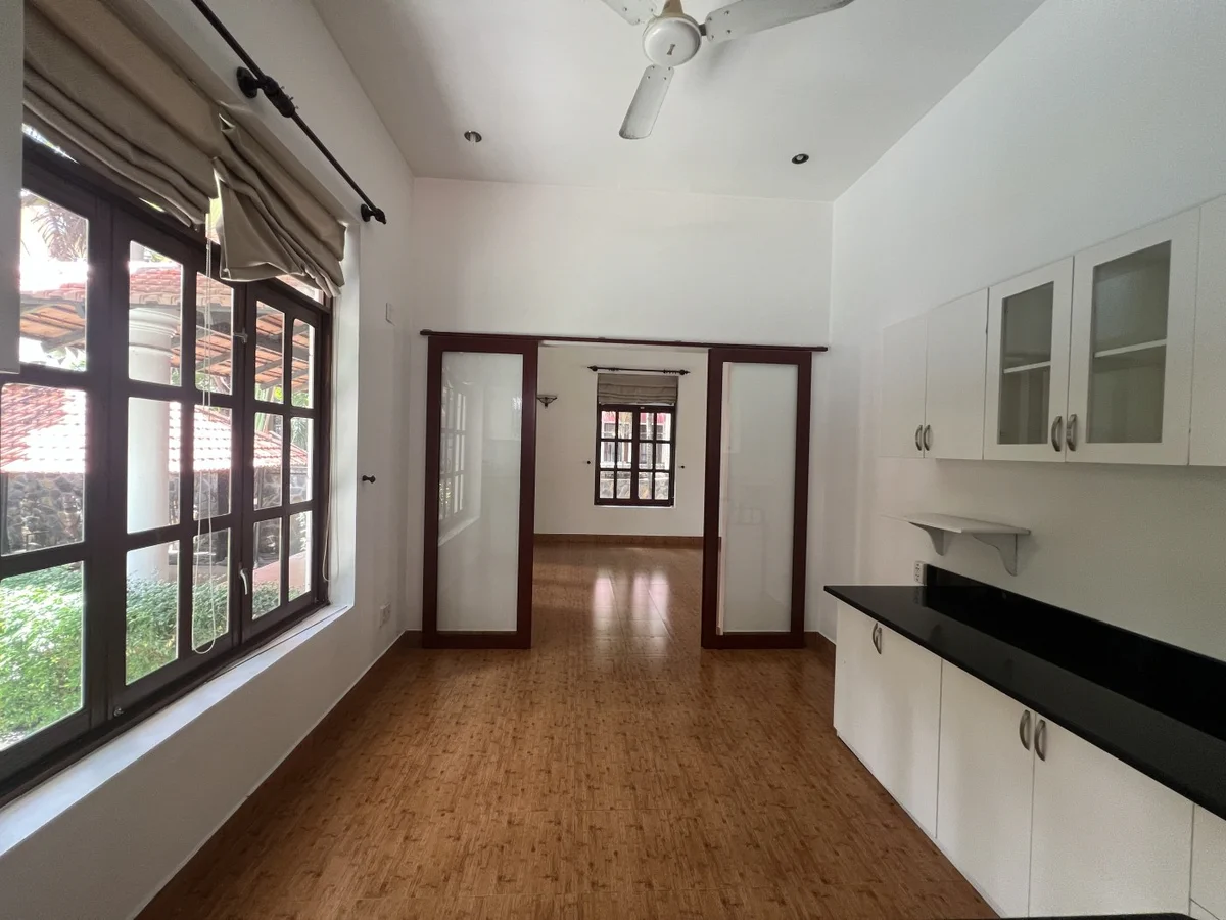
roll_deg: -1.7
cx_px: 613
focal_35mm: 13
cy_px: 460
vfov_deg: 89.9
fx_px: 460
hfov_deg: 106.2
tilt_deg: -1.2
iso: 160
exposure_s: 1/99
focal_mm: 1.57
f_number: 1.8
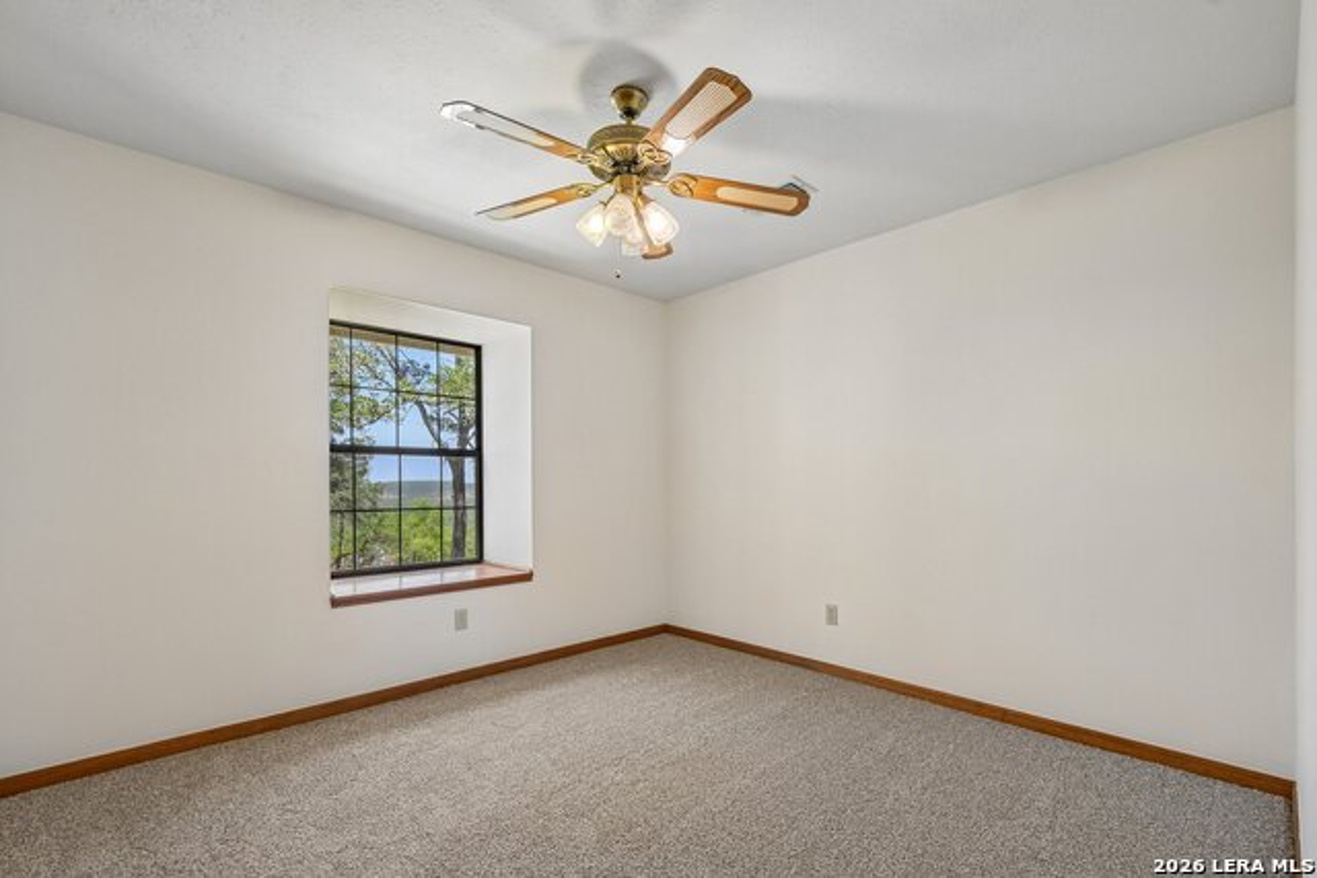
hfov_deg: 100.4
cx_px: 658
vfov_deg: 77.4
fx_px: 549
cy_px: 439
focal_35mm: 15
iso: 400
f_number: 8
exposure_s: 1/60
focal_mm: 10
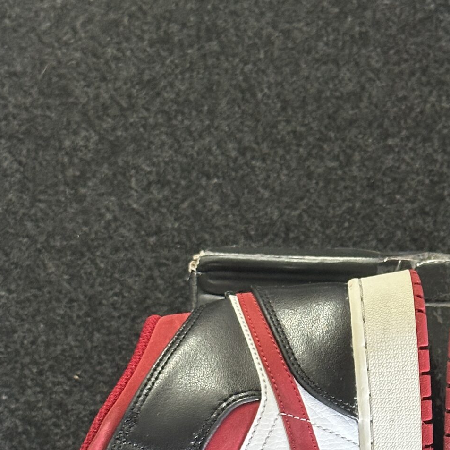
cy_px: 581
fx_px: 1677
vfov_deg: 14.6
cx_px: 435
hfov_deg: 15.1
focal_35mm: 114
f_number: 1.78
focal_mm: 6.86
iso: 200
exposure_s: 1/50
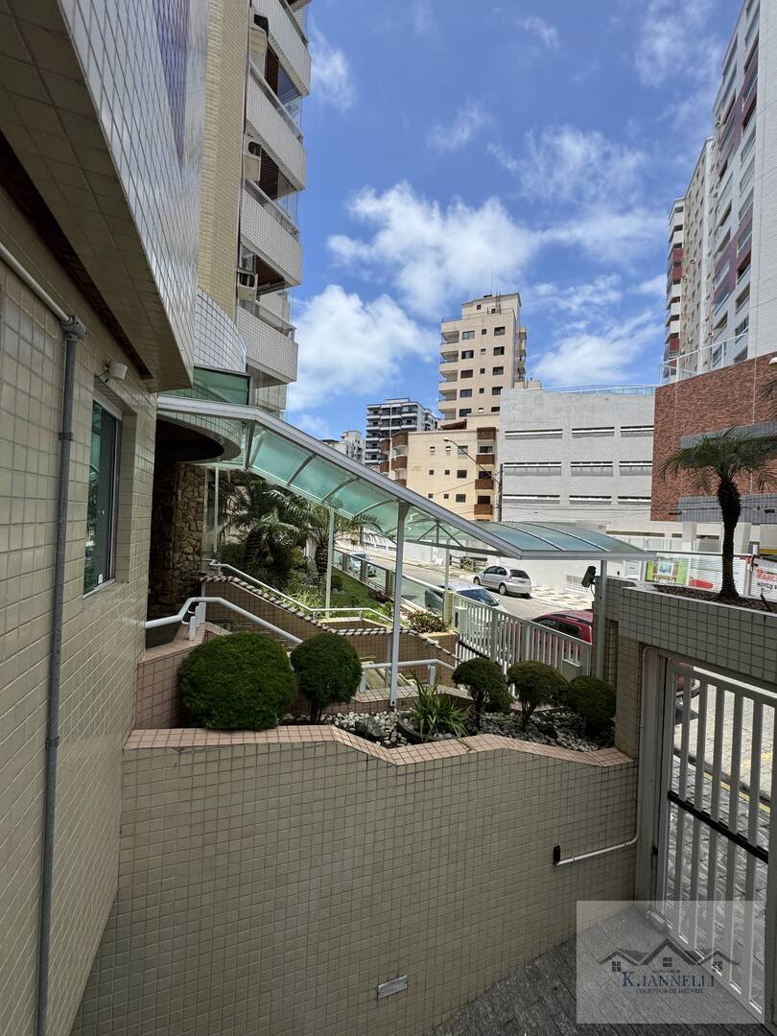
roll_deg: -1.8
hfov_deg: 85.7
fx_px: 419
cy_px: 518
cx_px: 388
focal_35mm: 14
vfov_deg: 102.1
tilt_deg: -0.2
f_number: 2.2
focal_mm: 2.22
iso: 50
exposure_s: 1/2083
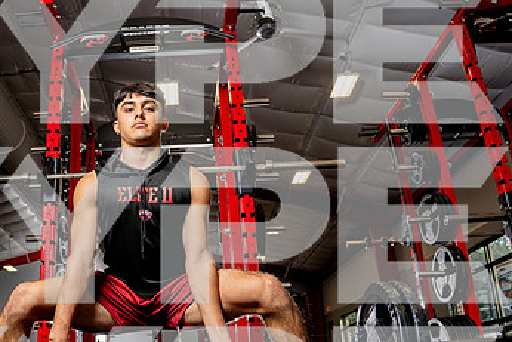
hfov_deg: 50.1
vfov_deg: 35.9
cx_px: 138
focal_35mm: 37
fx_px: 526
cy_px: 196
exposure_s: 1/250
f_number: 4
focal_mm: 20
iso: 100
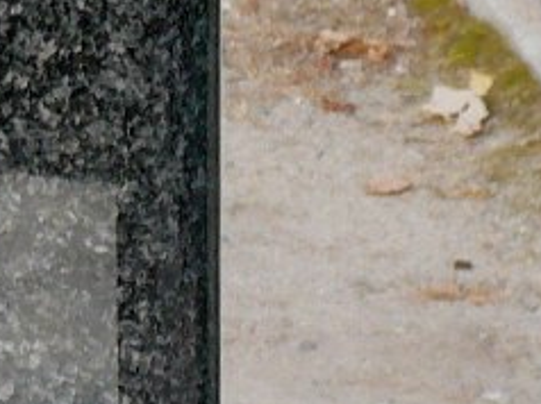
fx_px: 7775
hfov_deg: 3.9
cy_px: 239
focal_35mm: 498
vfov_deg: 3.0
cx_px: -1057
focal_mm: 13.2
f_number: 4.8
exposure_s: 1/50
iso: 100
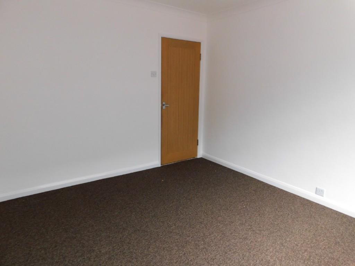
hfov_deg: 73.9
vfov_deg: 58.9
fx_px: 236
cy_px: 133
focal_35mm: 23
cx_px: 178
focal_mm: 4
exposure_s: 1/20
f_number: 3
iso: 400
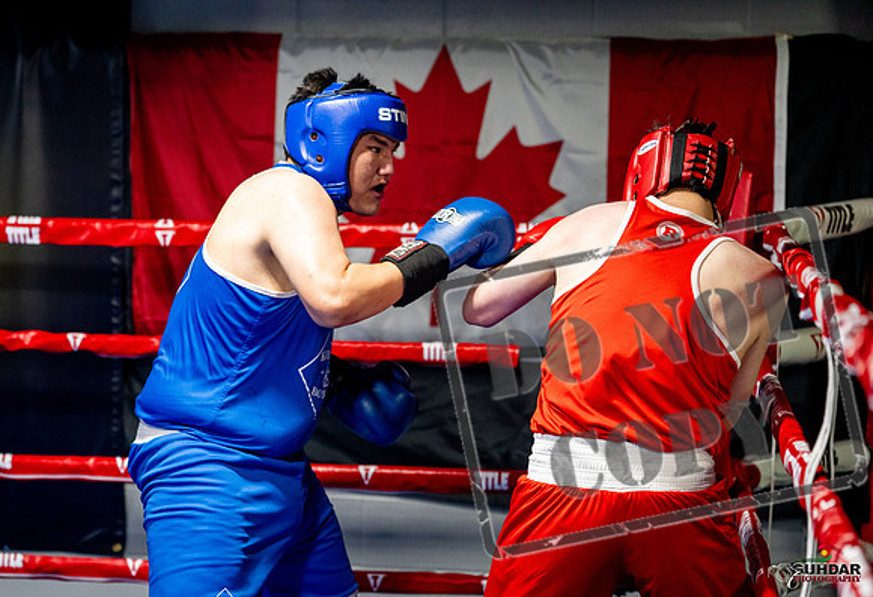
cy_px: 349
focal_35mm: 81
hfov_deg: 24.8
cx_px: 349
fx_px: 1980
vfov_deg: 17.1
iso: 4000
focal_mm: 68
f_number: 2
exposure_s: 1/1000
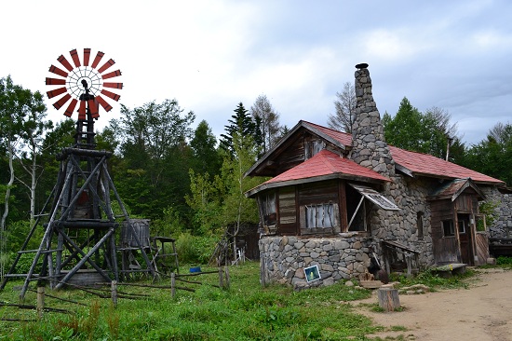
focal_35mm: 30
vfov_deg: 43.6
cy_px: 170
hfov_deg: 62.0
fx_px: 426
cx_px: 256
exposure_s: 1/250
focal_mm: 20
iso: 400
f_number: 10
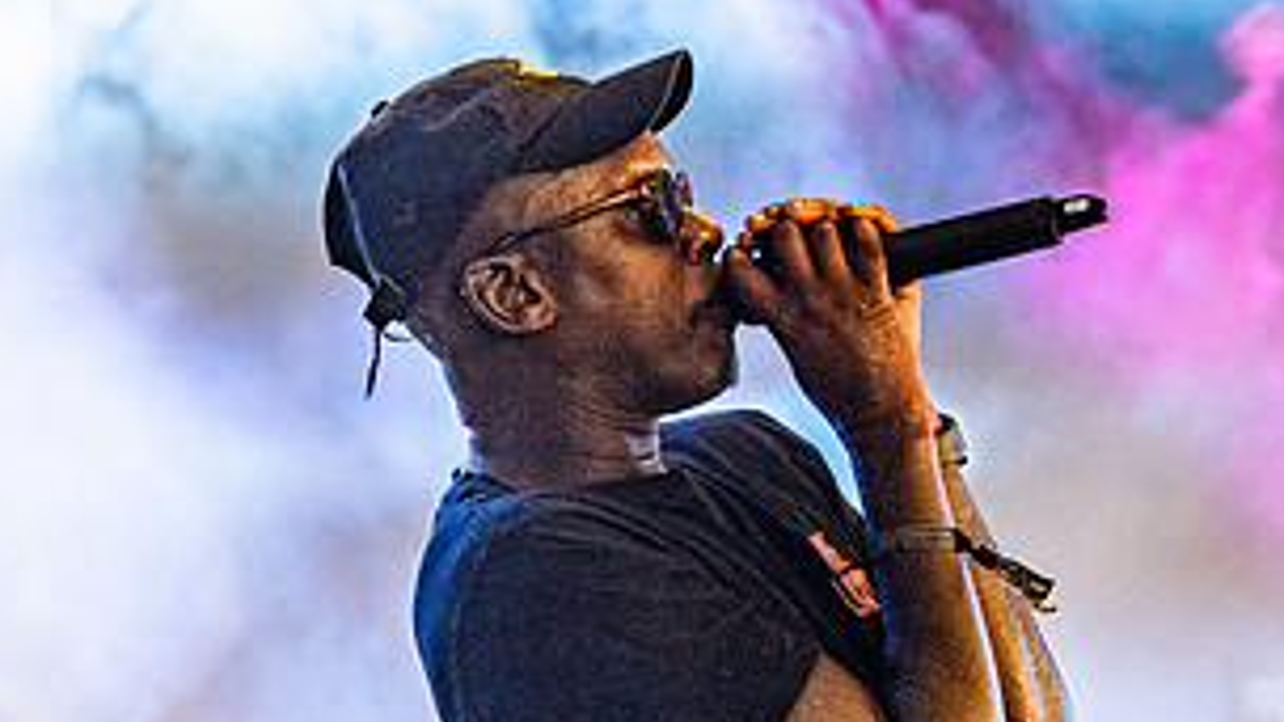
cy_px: 245
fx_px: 5992
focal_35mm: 176
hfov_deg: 12.2
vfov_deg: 6.9
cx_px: 724
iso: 1000
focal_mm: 82
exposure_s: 1/500
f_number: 2.8
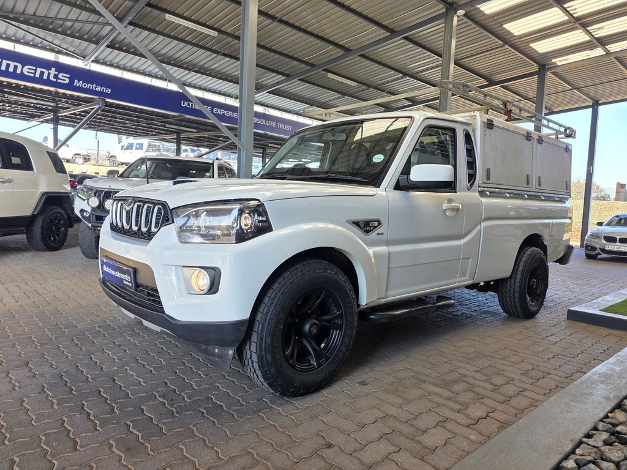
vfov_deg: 58.9
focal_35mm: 23
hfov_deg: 73.9
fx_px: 417
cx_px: 314
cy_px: 235
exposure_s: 1/180
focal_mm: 6.25
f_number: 1.7
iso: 50
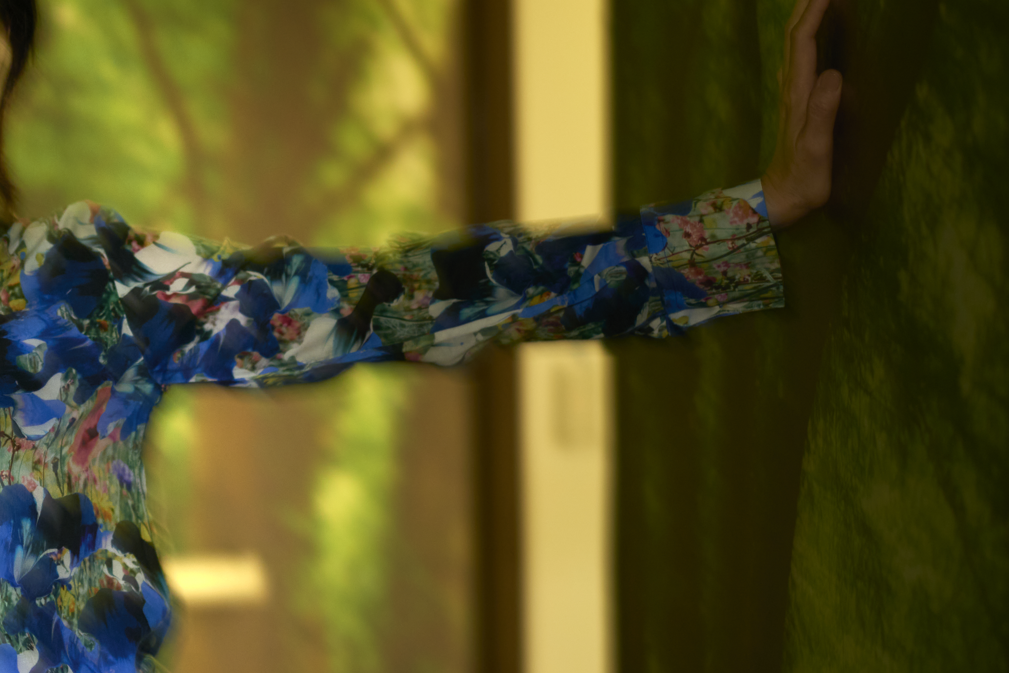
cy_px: 388
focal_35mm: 111
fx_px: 3112
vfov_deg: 12.3
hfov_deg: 17.8
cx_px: -93
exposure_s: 1/25
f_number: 1.4
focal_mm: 50
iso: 200
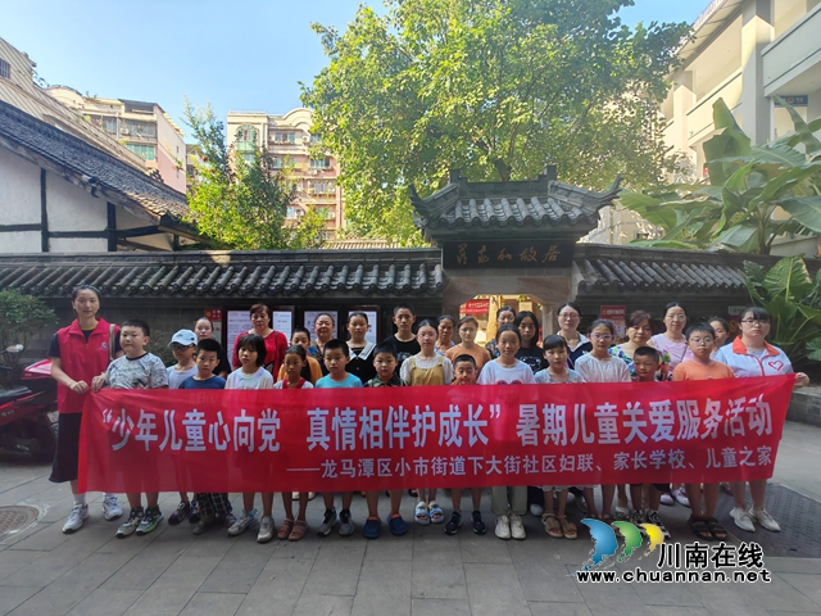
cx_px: 410
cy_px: 308
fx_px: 379
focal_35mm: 16
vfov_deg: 78.1
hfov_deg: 94.5
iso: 50
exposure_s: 1/160
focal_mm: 1.96
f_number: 2.2
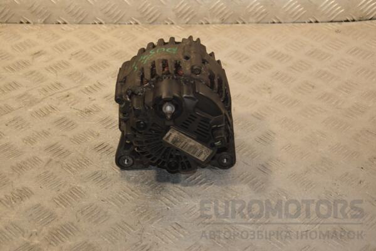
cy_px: 126
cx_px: 188
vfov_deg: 20.2
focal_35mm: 68
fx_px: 705
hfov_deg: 29.9
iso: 800
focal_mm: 45
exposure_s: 1/200
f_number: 5.6
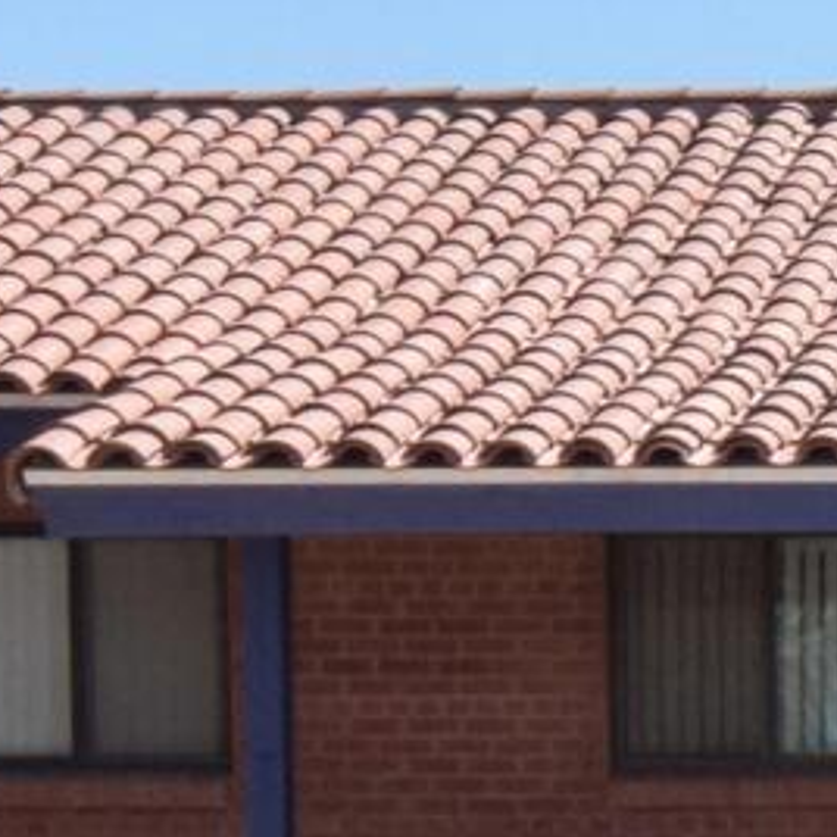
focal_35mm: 186
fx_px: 5082
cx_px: 1590
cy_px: 1213
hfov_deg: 8.9
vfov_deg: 9.2
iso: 400
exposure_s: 1/800
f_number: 9
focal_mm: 13
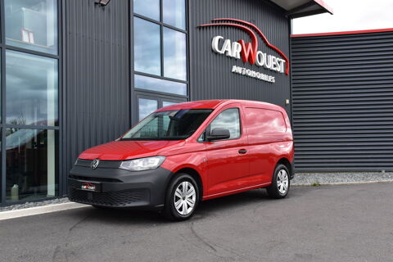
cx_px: 196
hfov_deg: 53.1
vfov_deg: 36.9
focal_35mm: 36
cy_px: 131
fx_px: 393
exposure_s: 1/160
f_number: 9
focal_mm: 24
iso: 400
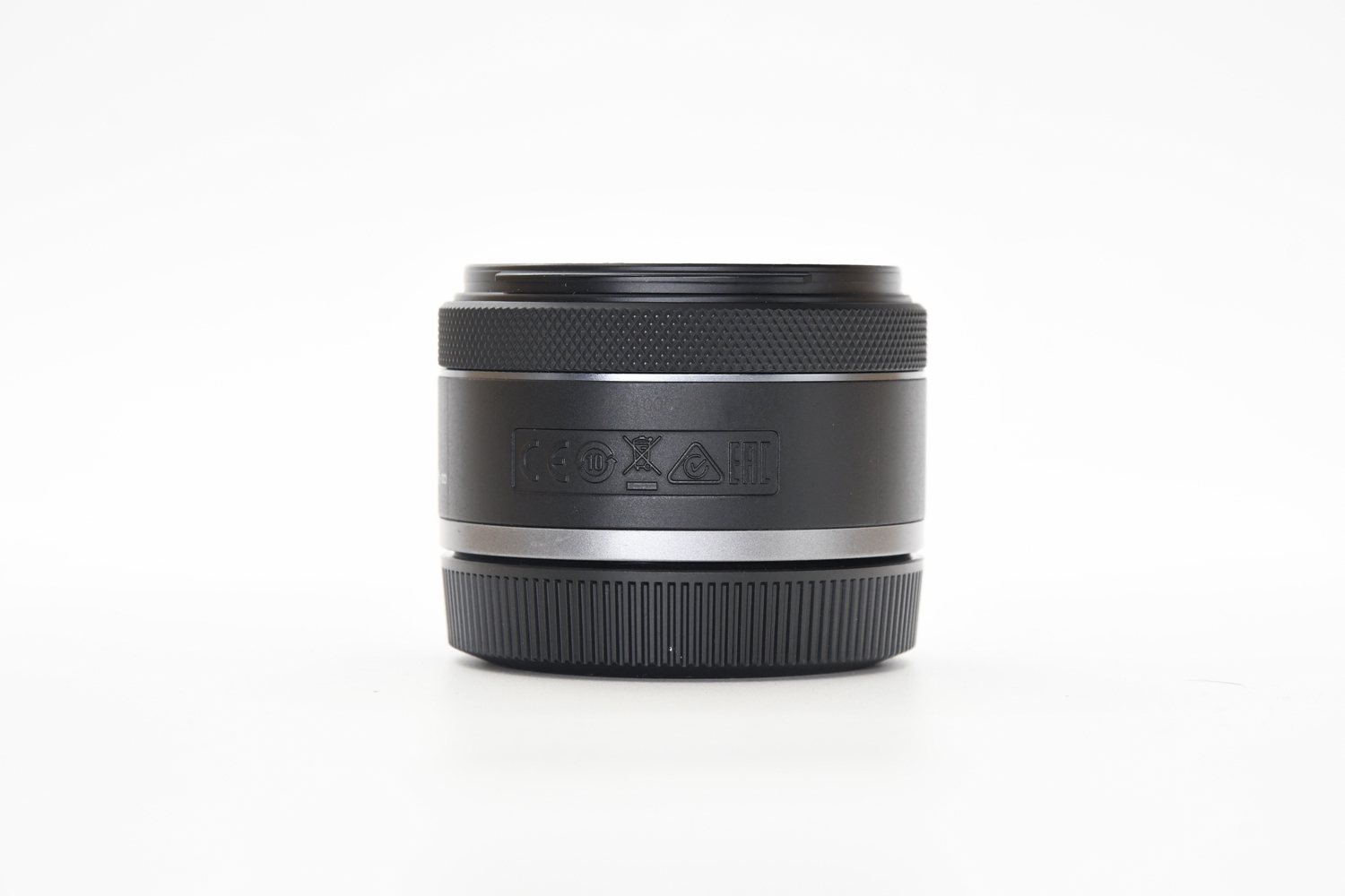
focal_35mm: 120
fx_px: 4483
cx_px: 672
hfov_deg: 17.1
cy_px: 448
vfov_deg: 11.4
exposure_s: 1/125
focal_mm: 80
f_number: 8
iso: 1250
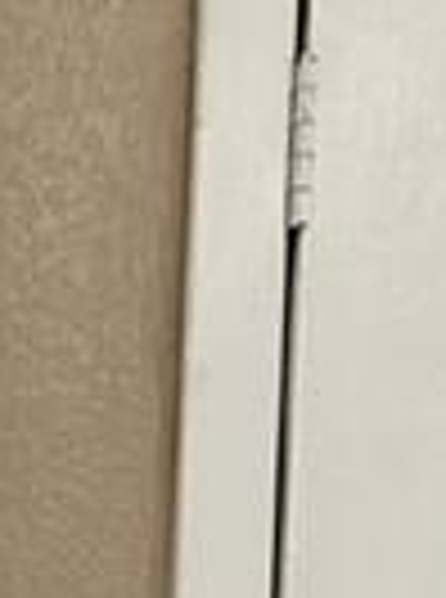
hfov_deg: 9.4
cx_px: -653
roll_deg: -0.2
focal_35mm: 139
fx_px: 2399
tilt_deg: -5.1
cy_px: 1295
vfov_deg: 12.2
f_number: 1.78
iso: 400
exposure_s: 1/60
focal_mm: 6.86
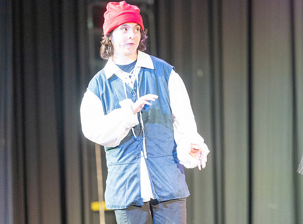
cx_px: 146
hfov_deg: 10.0
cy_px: 101
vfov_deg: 7.4
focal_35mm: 200
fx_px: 1739
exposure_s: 1/320
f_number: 2.8
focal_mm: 165
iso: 4500
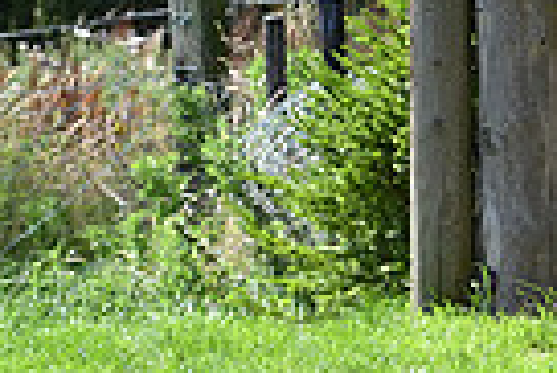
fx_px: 6598
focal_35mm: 426
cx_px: 1077
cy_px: -330
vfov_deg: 3.2
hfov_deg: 4.8
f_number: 4.5
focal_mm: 100
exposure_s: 1/1250
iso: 400
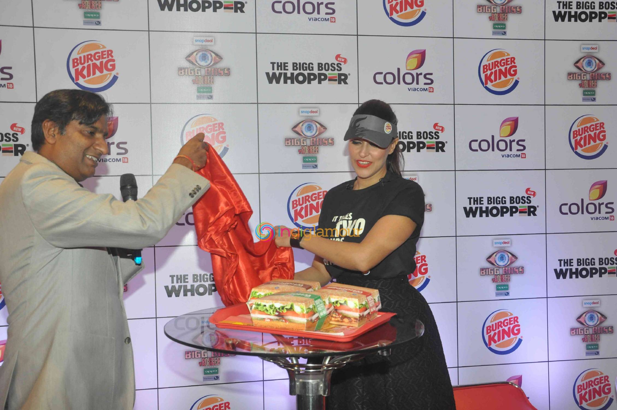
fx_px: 642
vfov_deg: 35.4
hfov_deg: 51.3
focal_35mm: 38
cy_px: 205
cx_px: 308
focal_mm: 25
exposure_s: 1/200
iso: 1000
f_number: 9
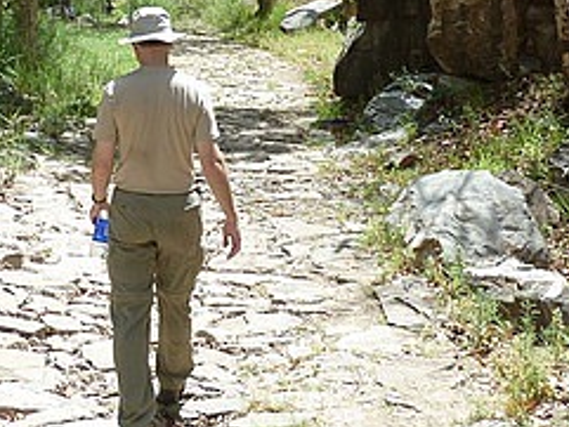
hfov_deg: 33.5
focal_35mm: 57
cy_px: -41
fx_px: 937
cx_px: 191
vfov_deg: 24.0
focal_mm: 4.1
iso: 80
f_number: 4
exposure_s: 1/200
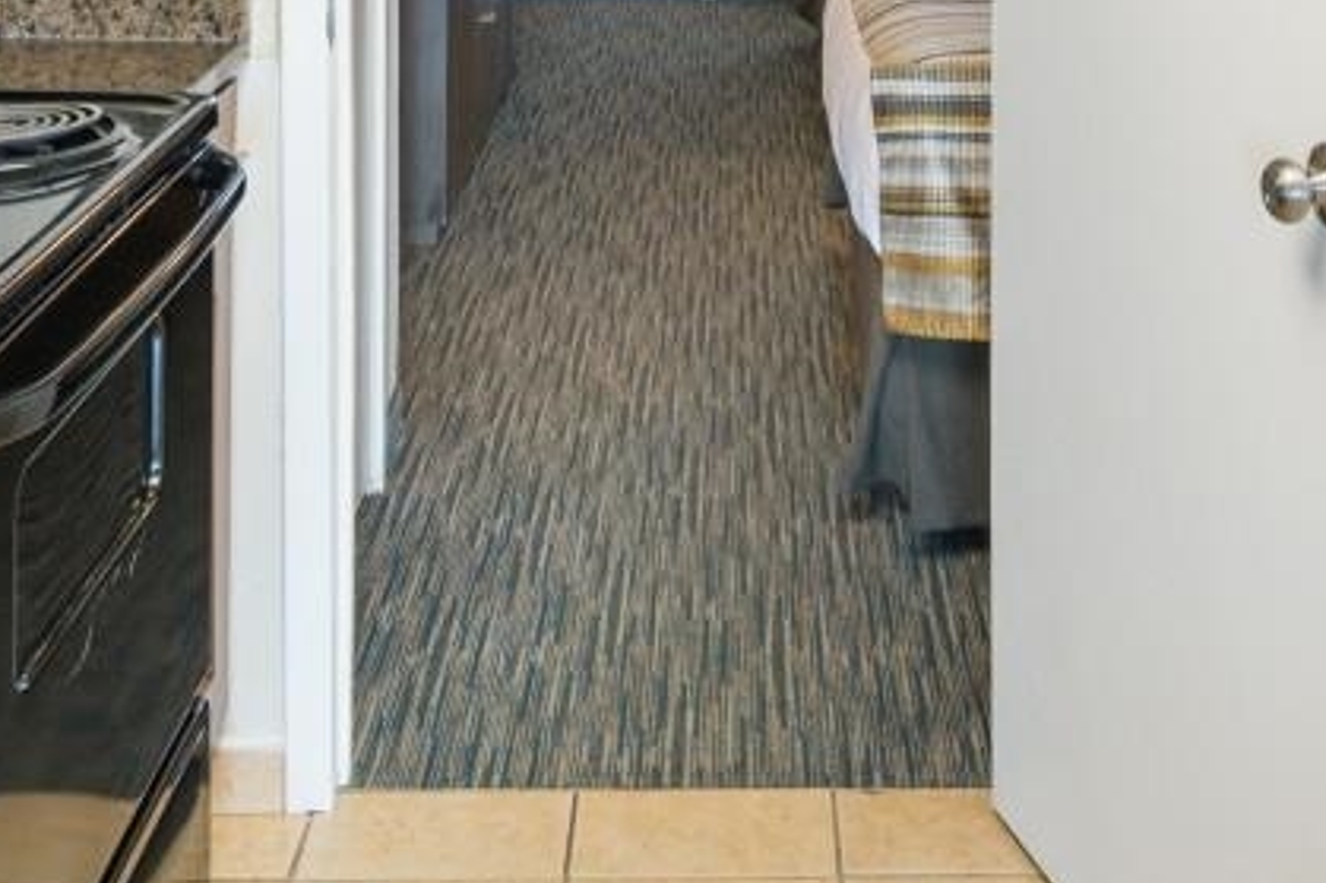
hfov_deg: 34.4
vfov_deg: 20.2
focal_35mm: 58
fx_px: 2135
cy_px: -430
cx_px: 750
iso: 100
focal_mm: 10
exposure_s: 1/10
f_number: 4.5
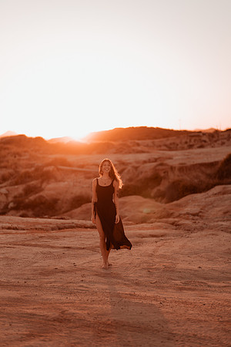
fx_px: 558
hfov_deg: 23.4
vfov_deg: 34.5
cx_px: 116
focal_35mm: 58
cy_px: 174
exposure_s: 1/1600
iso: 100
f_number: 1.4
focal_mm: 58
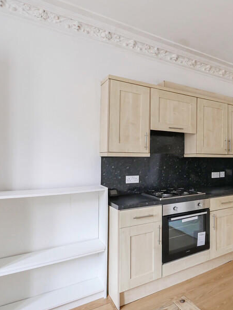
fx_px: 215
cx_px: 224
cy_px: 161
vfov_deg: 71.6
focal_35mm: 24
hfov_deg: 48.6
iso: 1000
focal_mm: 7
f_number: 4
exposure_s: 1/60
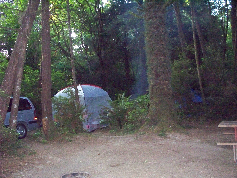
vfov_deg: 39.7
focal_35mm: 36
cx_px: 118
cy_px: 89
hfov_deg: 51.4
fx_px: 246
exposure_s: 1/125
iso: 1600
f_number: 2.8
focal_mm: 7.54
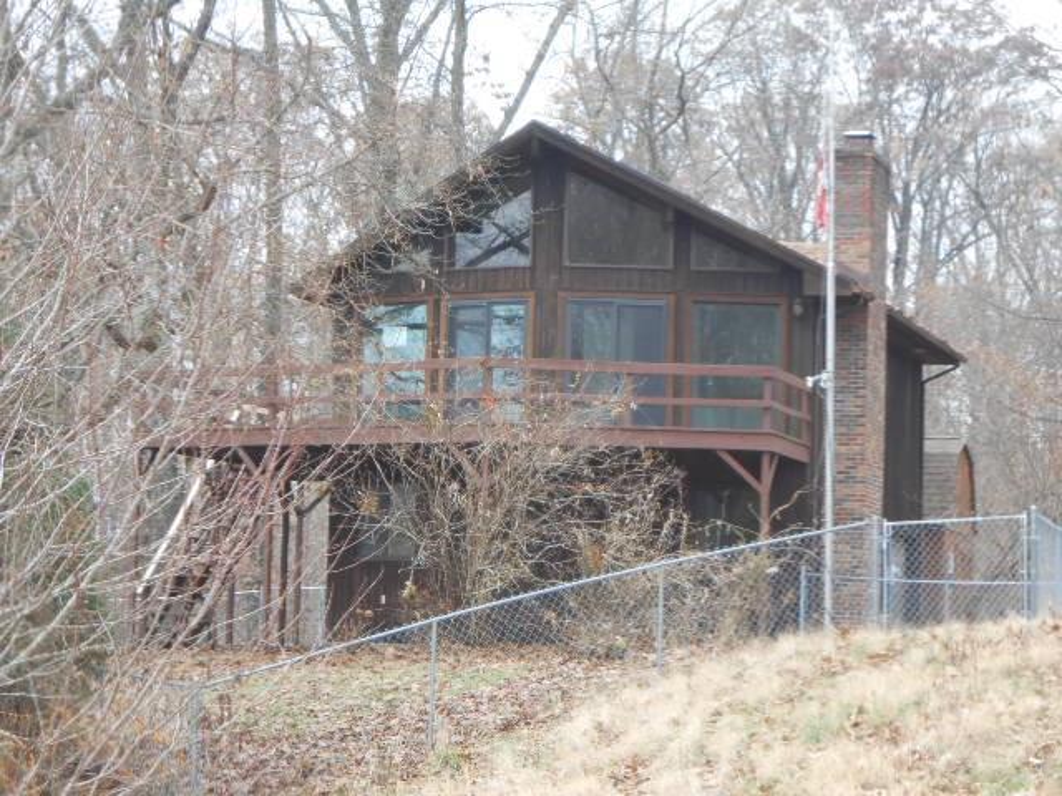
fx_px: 2853
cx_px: 531
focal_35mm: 93
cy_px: 398
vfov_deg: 15.9
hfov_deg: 21.1
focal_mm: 16.5
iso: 80
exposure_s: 1/40
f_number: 4.6
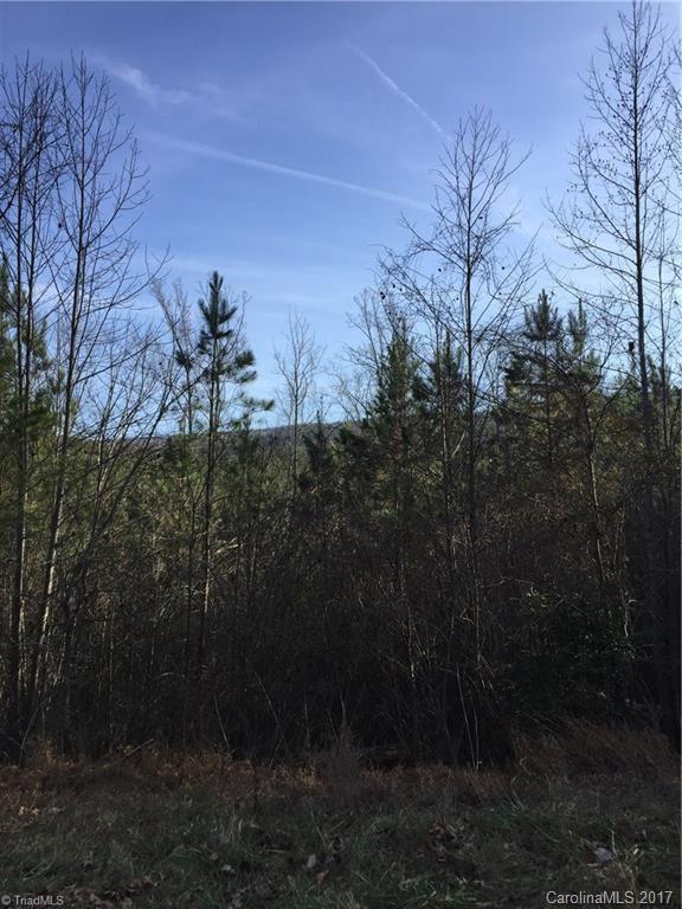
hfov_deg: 48.2
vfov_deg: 61.7
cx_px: 341
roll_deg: -1.8
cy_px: 454
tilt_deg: +5.0
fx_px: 762
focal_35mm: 29
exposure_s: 1/1068
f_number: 2.2
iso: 32
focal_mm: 4.15
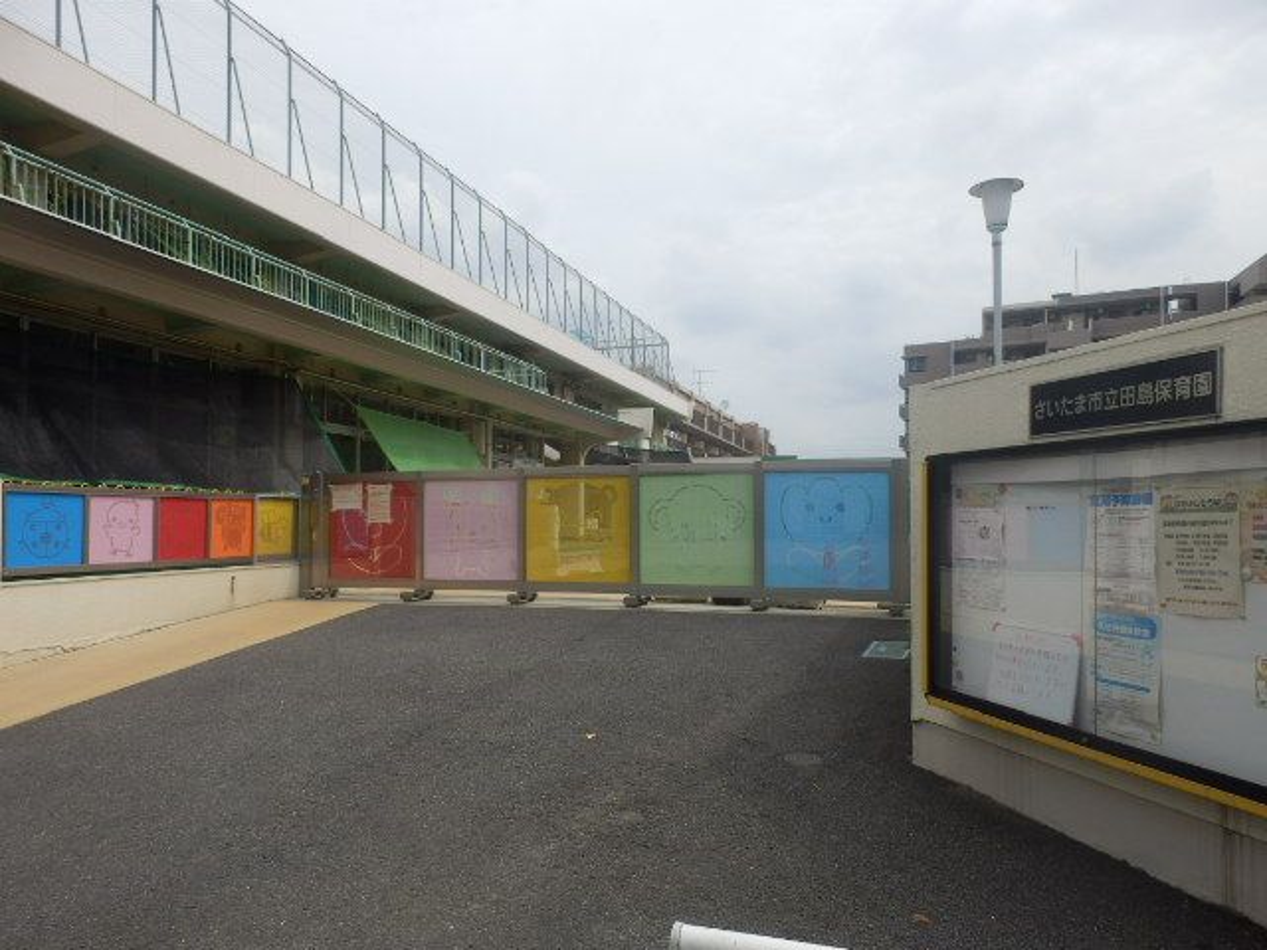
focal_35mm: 24
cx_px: 634
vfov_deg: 56.8
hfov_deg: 71.6
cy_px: 475
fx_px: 878
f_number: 7.9
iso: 80
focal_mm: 4.2
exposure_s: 1/200
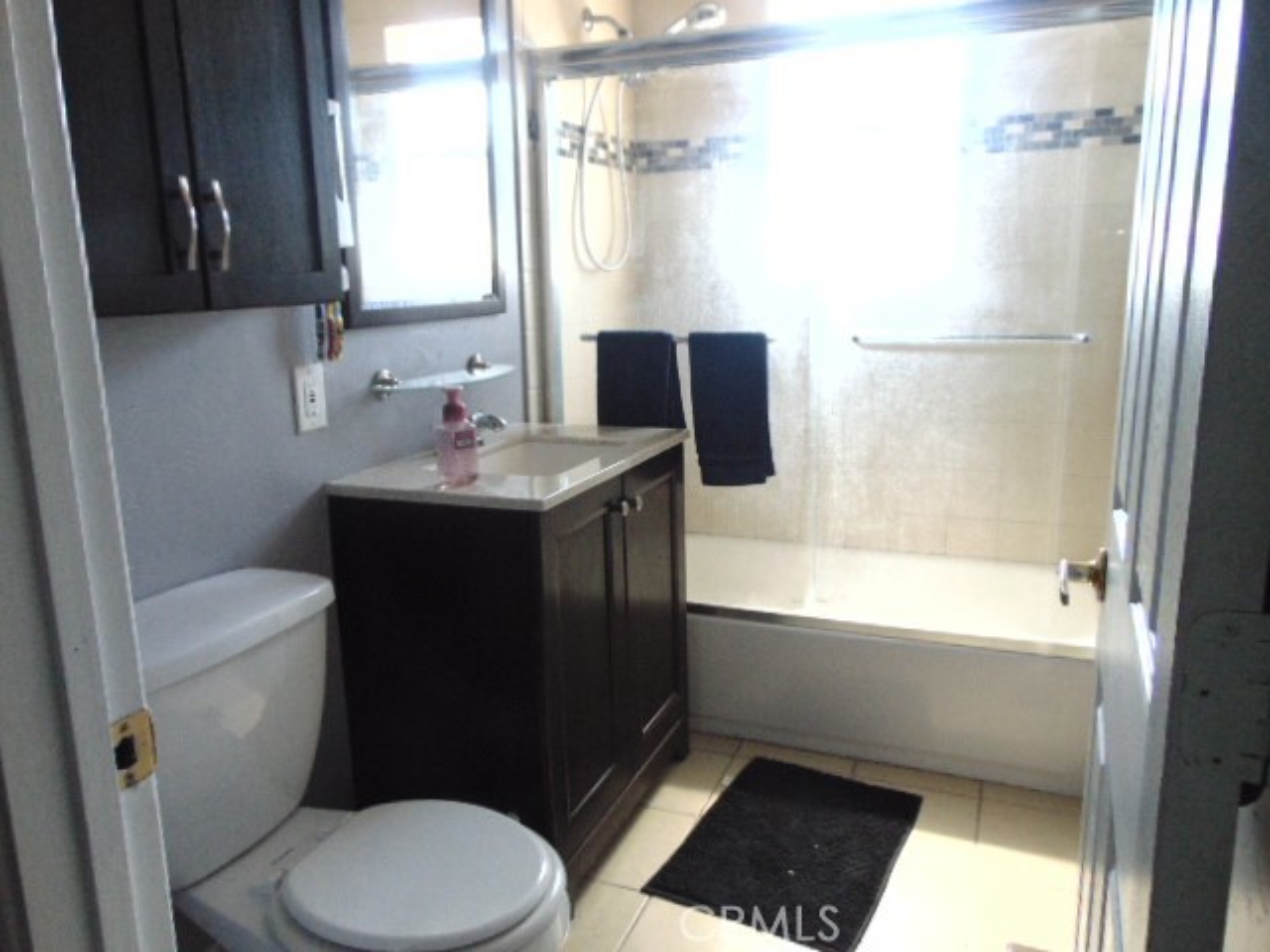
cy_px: 476
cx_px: 635
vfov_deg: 54.9
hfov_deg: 69.4
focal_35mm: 25
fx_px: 917
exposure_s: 1/30
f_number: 3
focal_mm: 4.5
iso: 250
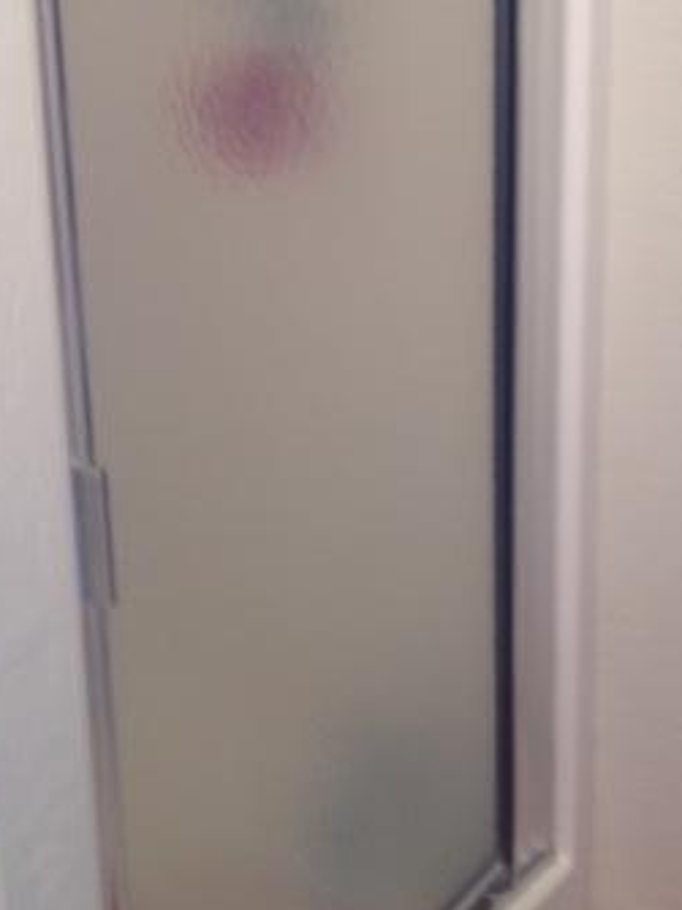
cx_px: 266
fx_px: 1656
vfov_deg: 29.6
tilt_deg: -15.2
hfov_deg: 23.2
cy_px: 109
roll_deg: +1.3
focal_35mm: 63
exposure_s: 1/24
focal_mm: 4.12
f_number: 2.4
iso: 50
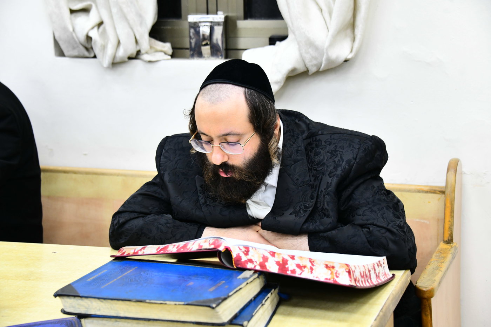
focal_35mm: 72
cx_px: 246
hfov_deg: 28.1
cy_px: 164
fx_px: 982
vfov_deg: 18.9
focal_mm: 72
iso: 2000
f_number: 5.6
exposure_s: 1/125
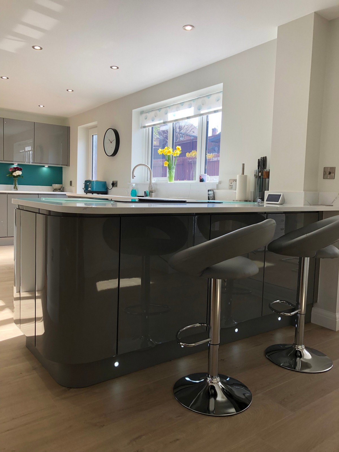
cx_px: 170
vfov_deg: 63.4
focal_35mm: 28
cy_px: 226
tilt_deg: -5.1
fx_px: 366
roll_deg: -2.9
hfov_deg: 49.7
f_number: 1.8
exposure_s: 1/137
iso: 20
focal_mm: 4
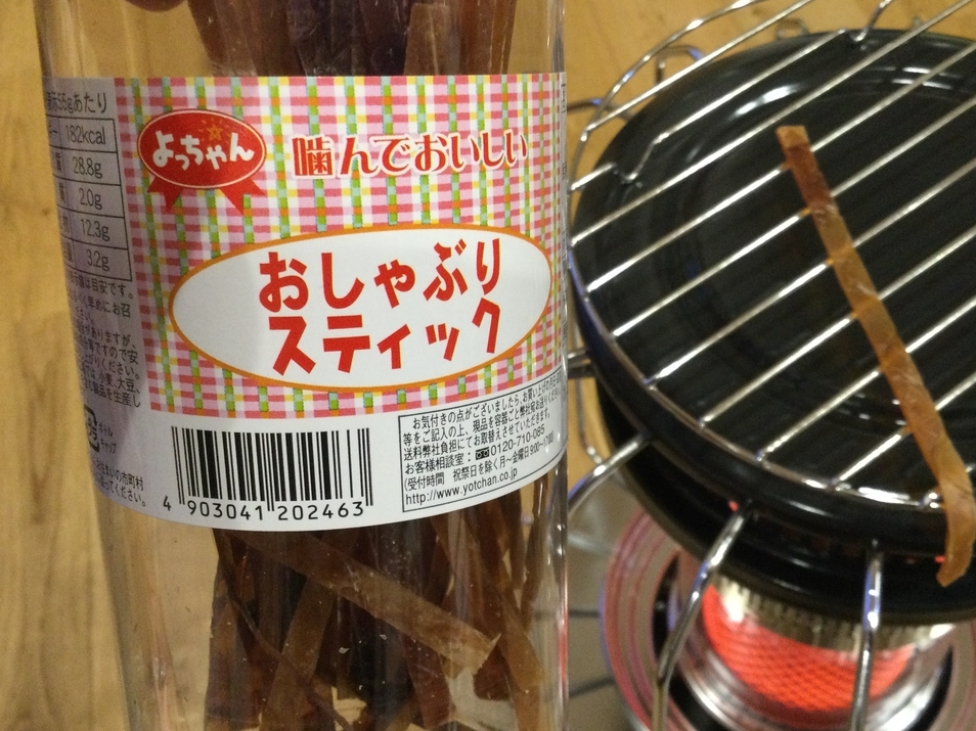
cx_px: 563
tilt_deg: -56.1
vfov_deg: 36.8
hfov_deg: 47.7
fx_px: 1099
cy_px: 394
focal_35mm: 39
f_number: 2.4
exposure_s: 1/24
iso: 200
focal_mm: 3.3
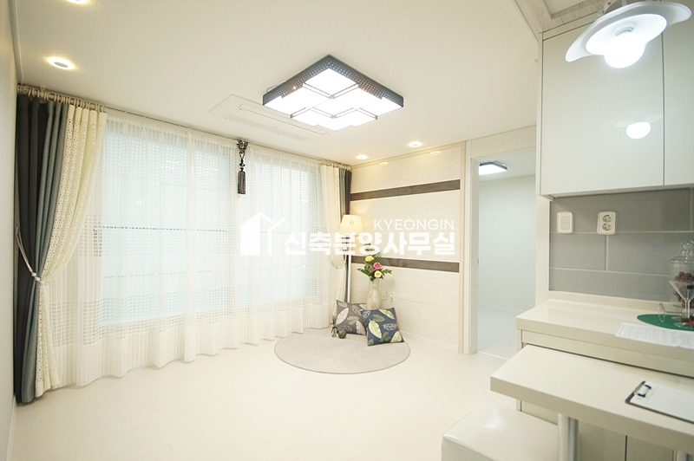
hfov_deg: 100.4
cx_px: 347
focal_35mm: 15
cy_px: 230
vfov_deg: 77.2
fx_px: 289
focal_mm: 10
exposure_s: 1/100
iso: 800
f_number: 5
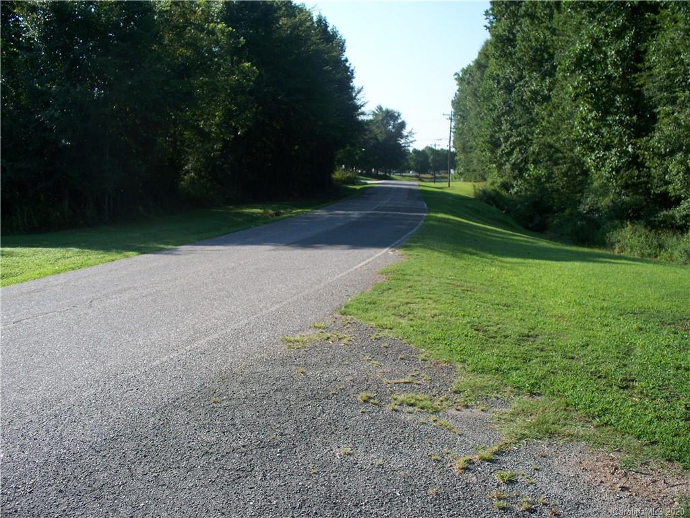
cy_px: 259
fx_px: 718
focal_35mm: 36
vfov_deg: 39.7
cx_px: 345
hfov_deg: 51.4
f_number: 2.8
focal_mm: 7.54
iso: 64
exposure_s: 1/640
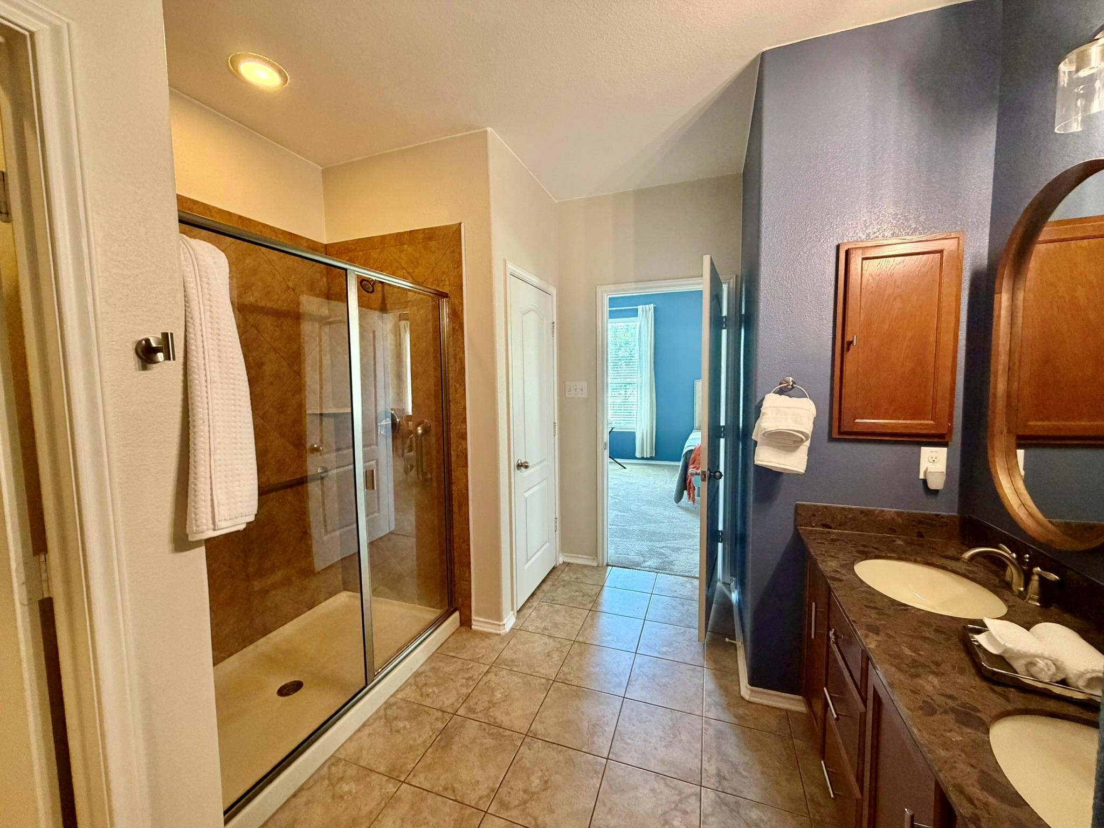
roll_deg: +0.9
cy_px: 414
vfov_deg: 85.7
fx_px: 446
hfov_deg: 102.1
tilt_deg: -3.2
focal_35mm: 14
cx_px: 552
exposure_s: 1/60
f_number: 2.2
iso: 320
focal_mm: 2.22
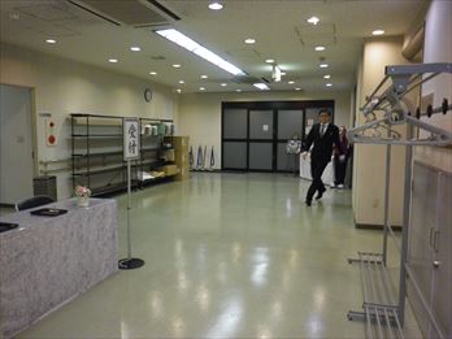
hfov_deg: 63.4
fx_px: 366
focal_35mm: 28
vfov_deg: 49.7
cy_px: 170
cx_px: 226
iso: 400
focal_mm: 5
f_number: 3.2
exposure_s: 1/50
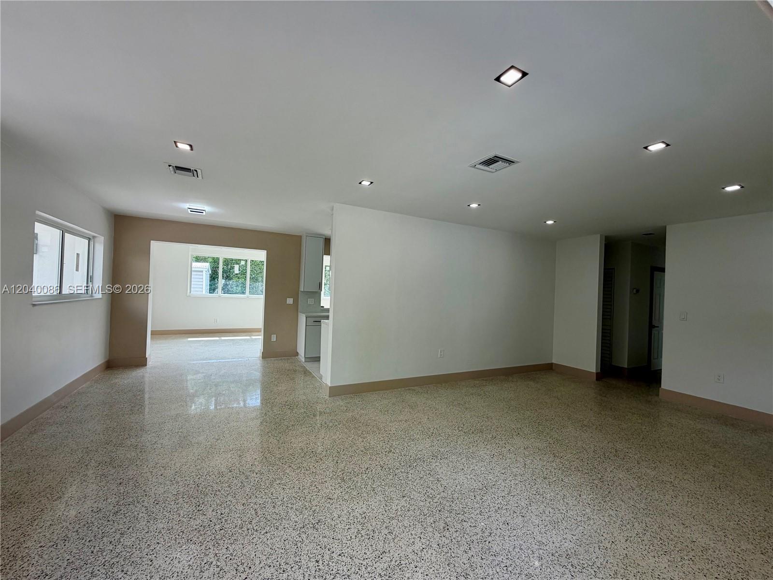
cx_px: 386
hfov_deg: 102.1
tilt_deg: -0.2
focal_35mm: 14
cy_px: 290
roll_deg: -1.8
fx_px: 313
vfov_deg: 85.7
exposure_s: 1/129
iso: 40
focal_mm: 2.22
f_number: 2.2
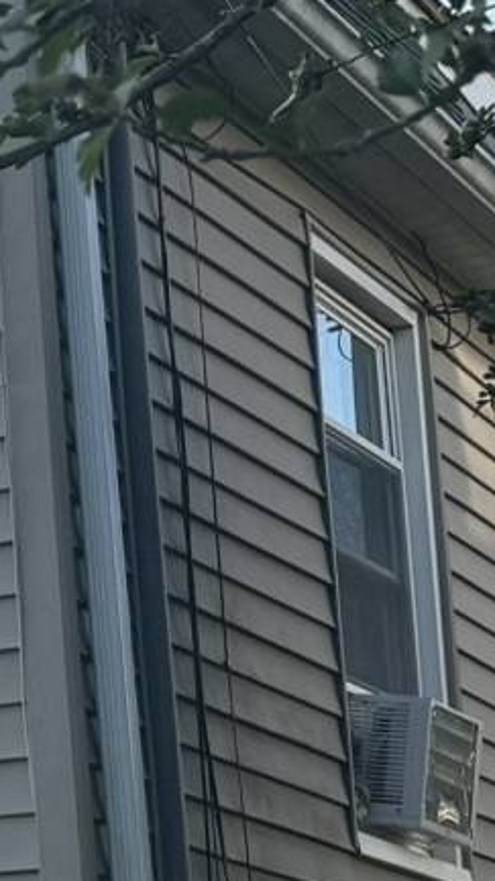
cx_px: -851
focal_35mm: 124
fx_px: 2893
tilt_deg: +13.5
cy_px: 485
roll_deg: -1.8
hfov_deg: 8.6
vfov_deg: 17.3
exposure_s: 1/2041
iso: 80
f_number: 1.78
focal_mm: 6.76
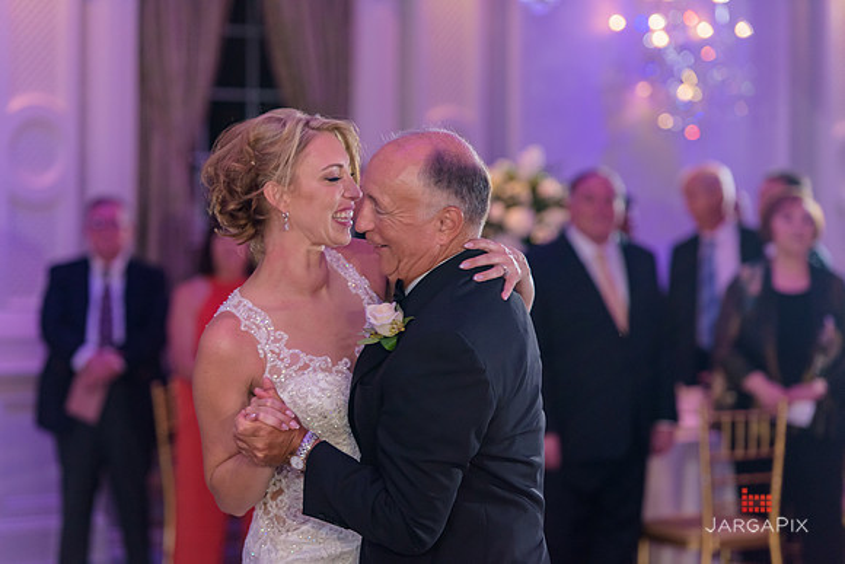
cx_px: 422
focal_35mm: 135
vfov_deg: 10.2
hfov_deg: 15.2
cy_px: 282
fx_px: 3169
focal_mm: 135
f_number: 3.2
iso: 1600
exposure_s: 1/125
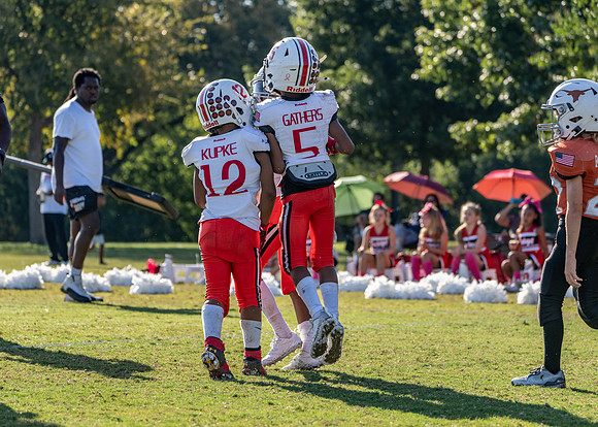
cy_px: 214
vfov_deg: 9.4
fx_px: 2598
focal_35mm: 153
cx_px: 299
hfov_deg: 13.1
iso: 500
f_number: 5
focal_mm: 146
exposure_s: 1/1600
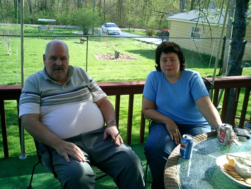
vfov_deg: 39.7
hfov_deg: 51.4
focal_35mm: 36
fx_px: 261
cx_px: 126
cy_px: 94
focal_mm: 7.5
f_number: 3.2
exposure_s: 1/320
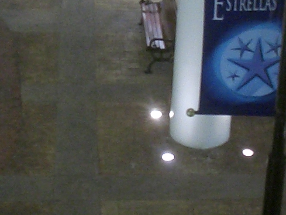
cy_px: -66
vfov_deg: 11.9
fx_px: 1000
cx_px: 96
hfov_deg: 16.2
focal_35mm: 121
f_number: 3.5
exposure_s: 1/8
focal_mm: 5.6
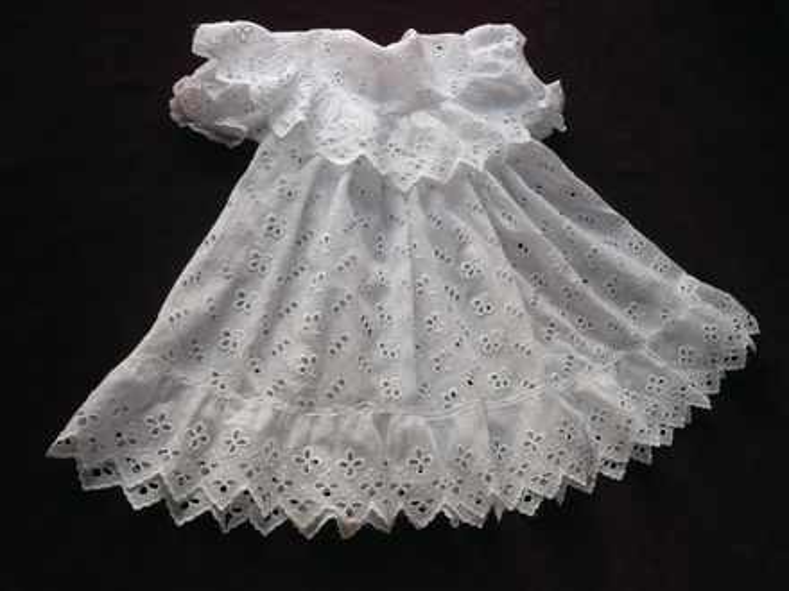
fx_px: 798
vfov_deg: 40.7
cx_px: 394
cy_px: 296
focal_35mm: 35
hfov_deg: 52.6
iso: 400
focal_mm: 5.8
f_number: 2.8
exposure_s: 1/500
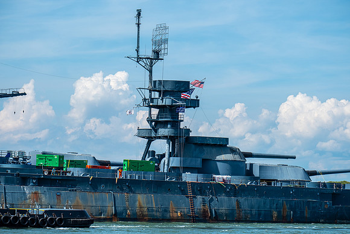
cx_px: 175
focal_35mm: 157
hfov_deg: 13.1
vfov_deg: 8.7
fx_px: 1527
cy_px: 117
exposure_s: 1/950
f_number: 5.6
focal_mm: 104.9
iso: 200
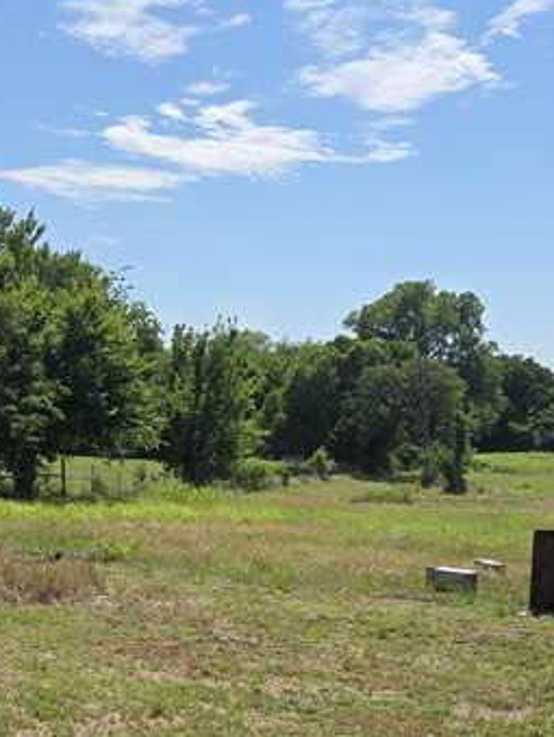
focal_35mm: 65
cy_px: 705
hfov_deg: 22.6
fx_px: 1384
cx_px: 282
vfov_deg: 28.3
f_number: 1.8
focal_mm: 5.4
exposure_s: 1/2745
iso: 25
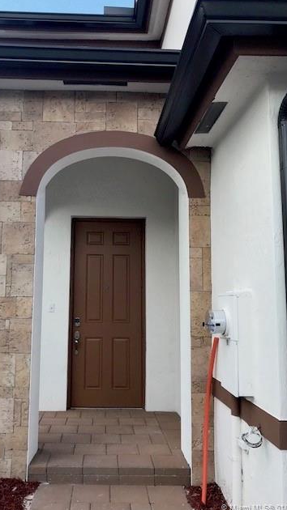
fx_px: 420
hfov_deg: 37.5
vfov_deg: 62.6
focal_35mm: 31
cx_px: 109
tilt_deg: +8.2
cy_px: 254
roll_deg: -1.7
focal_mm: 3.99
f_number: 1.8
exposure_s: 1/679
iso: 20
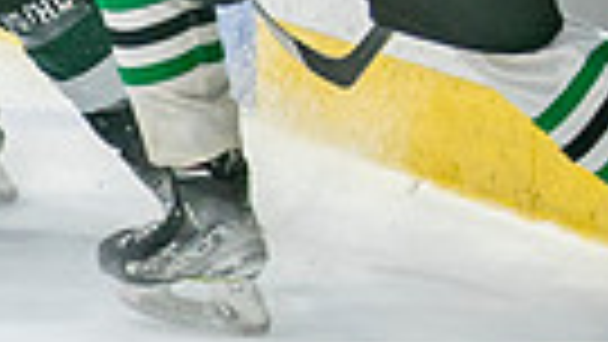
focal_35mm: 885
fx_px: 14271
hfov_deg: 2.4
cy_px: -217
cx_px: -207
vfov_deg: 1.4
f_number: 3.2
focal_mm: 95
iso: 800
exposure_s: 1/640
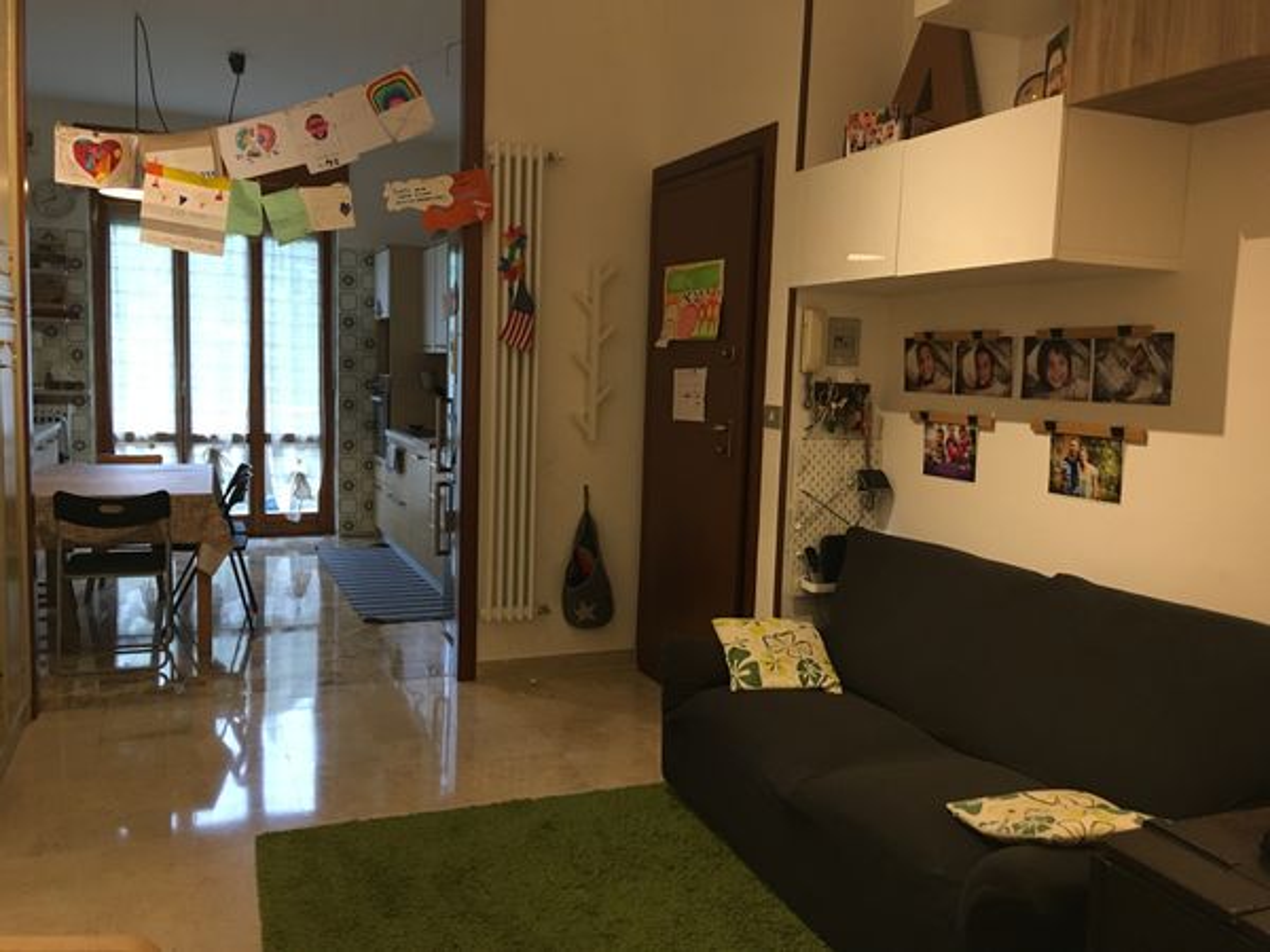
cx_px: 635
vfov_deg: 48.2
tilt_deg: -5.8
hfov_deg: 61.7
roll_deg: -1.6
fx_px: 1064
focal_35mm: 29
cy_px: 476
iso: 160
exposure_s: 1/33
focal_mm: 4.15
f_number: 2.2
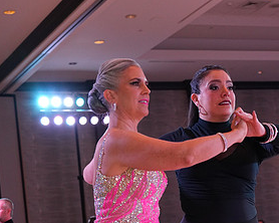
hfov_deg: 19.2
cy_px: 280
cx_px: 176
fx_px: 825
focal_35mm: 100
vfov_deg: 14.8
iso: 2000
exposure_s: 1/250
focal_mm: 51
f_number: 4.5
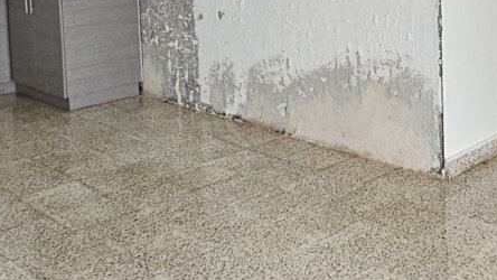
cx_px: 331
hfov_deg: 40.1
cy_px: -39
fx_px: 672
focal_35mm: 51
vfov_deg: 22.1
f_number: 2.2
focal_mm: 2.2
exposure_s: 1/77
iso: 320
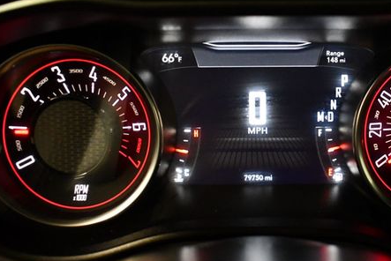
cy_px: 120
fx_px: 565
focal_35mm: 52
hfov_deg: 37.8
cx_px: 260
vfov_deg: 26.0
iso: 3200
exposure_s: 1/125
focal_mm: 18
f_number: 3.5
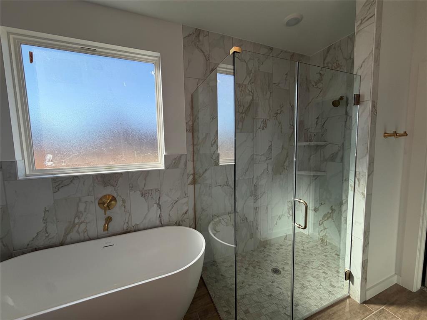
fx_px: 173
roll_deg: +2.2
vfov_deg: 85.7
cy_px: 160
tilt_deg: -5.2
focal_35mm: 14
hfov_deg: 102.1
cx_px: 214
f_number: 2.2
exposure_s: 1/266
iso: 50
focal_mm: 2.22
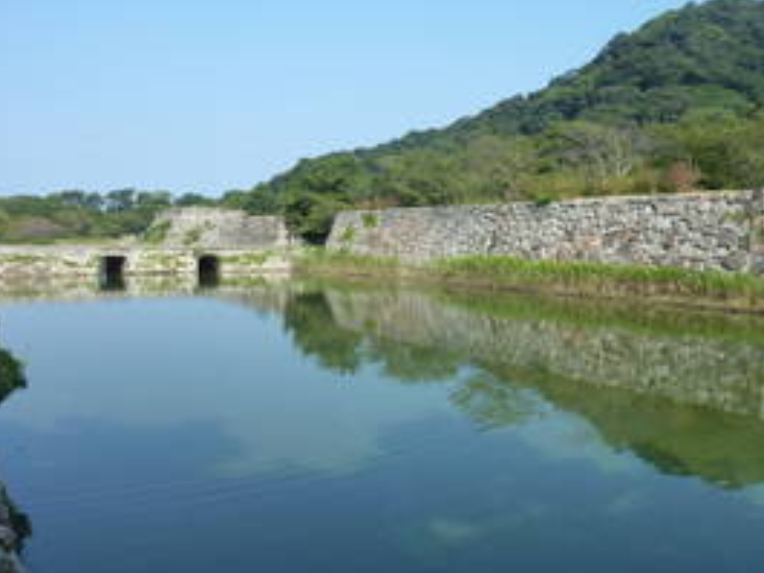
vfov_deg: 42.9
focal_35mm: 33
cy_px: 261
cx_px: 444
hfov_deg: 55.1
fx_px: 729
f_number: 4
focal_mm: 4.1
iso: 125
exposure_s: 1/400
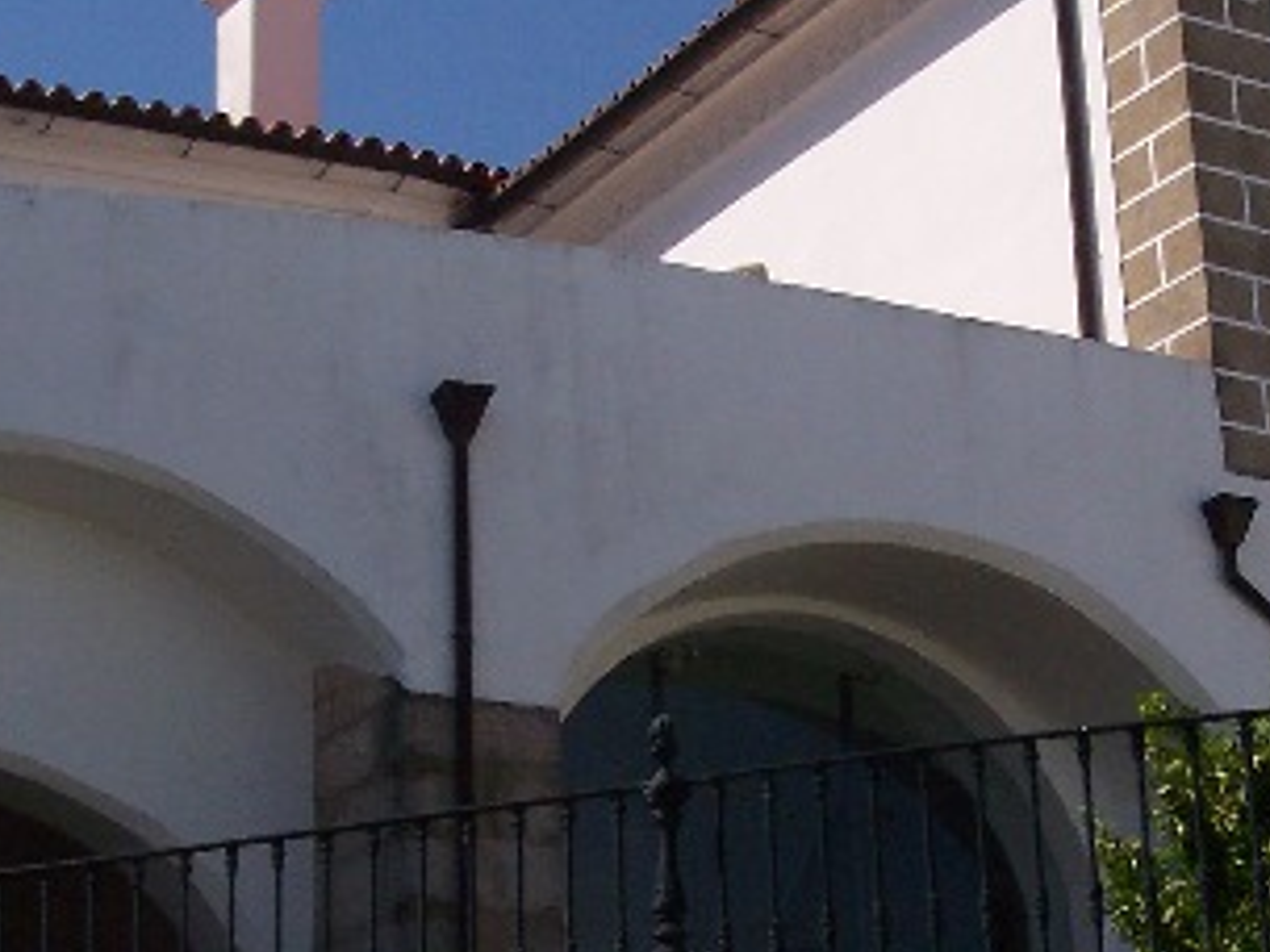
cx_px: 869
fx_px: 3669
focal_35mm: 100
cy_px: 539
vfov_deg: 14.8
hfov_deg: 19.6
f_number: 4.8
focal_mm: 8
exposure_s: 1/1000
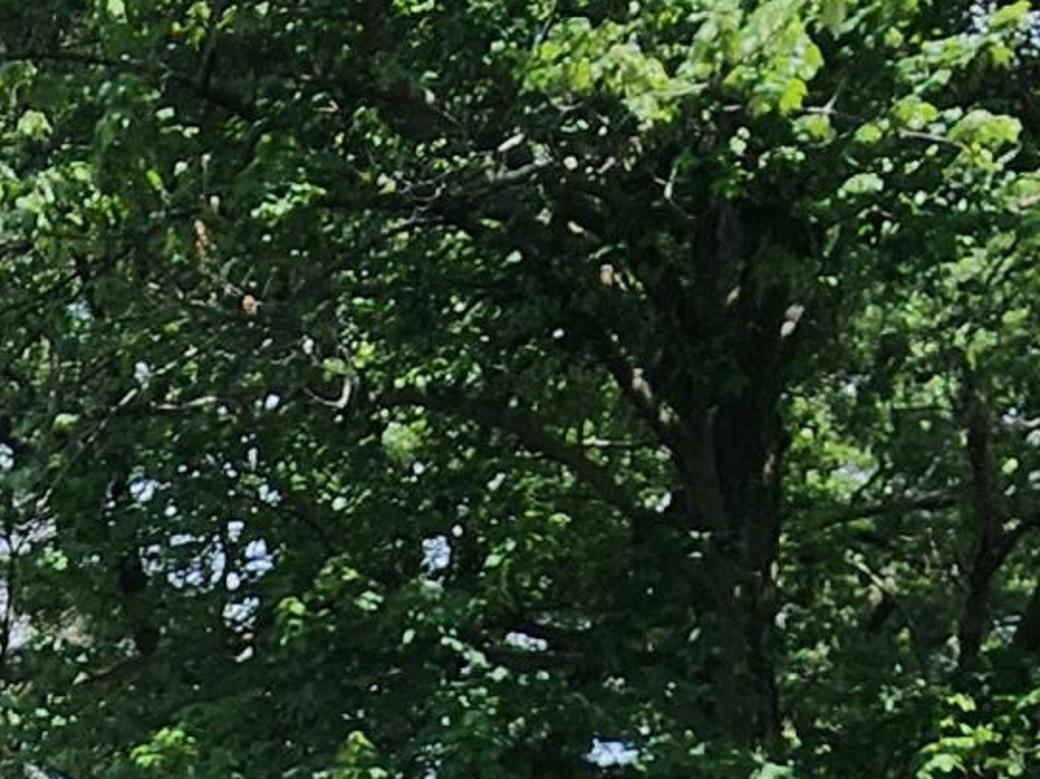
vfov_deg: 14.6
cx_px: -142
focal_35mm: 72
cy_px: 1779
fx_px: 2162
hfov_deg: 24.9
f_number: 2.2
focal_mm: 2.2
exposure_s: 1/2843
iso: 50
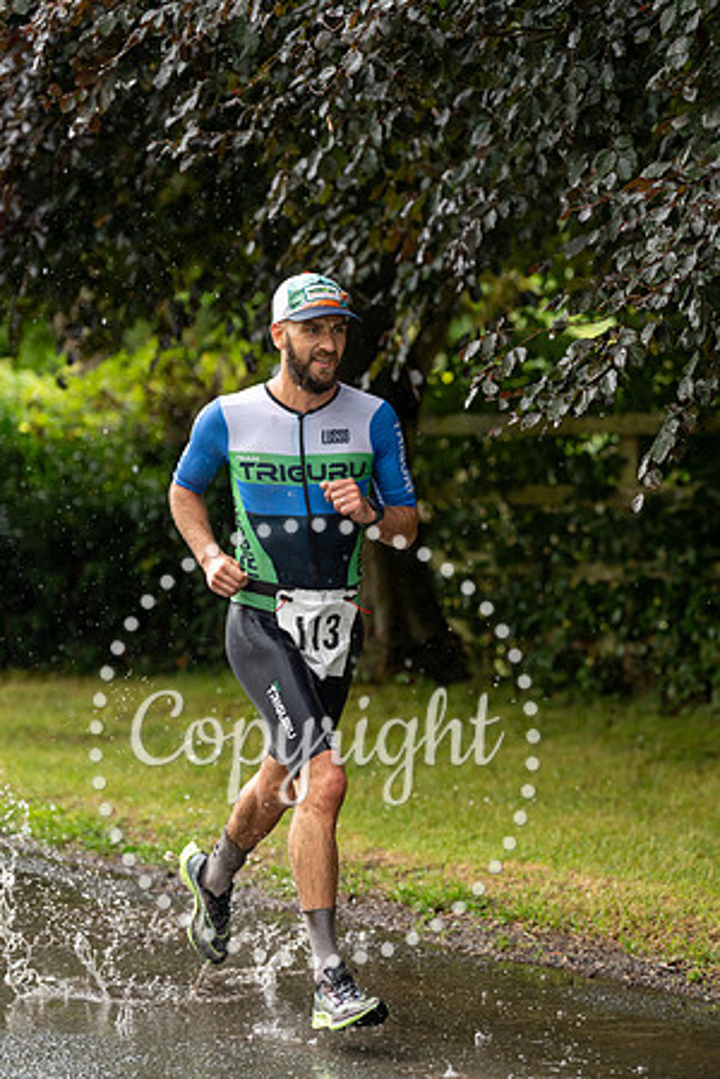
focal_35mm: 134
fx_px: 4020
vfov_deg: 15.3
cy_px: 540
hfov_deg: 10.2
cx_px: 360
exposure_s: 1/1000
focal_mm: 134
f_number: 3.2
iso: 1000
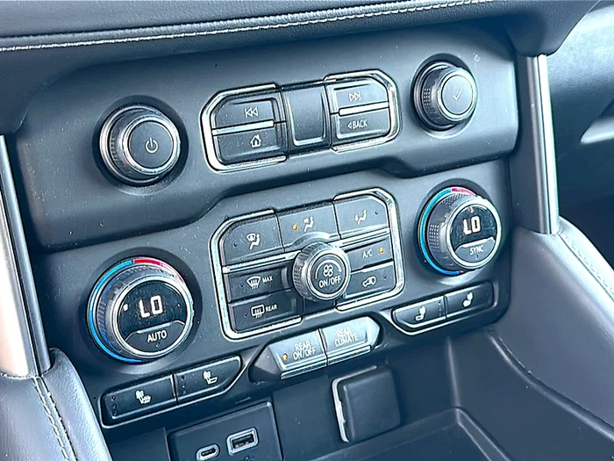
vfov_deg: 34.3
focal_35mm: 42
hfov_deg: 44.8
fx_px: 745
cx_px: 307
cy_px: 230
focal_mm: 6.86
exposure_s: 1/76
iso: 125
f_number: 1.78
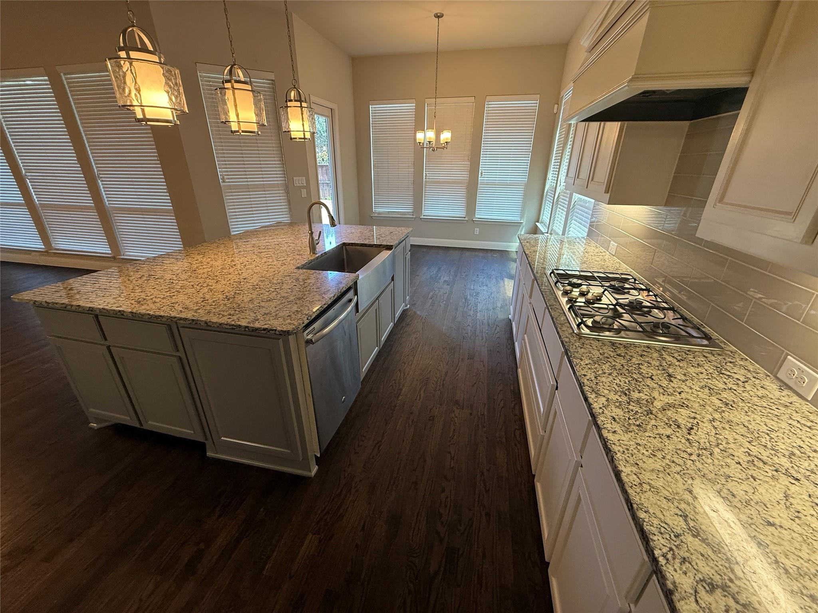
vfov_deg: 85.7
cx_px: 409
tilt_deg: -23.7
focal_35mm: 14
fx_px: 331
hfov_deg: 102.1
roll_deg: -0.9
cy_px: 306
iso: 200
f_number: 2.2
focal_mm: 2.22
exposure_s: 1/60
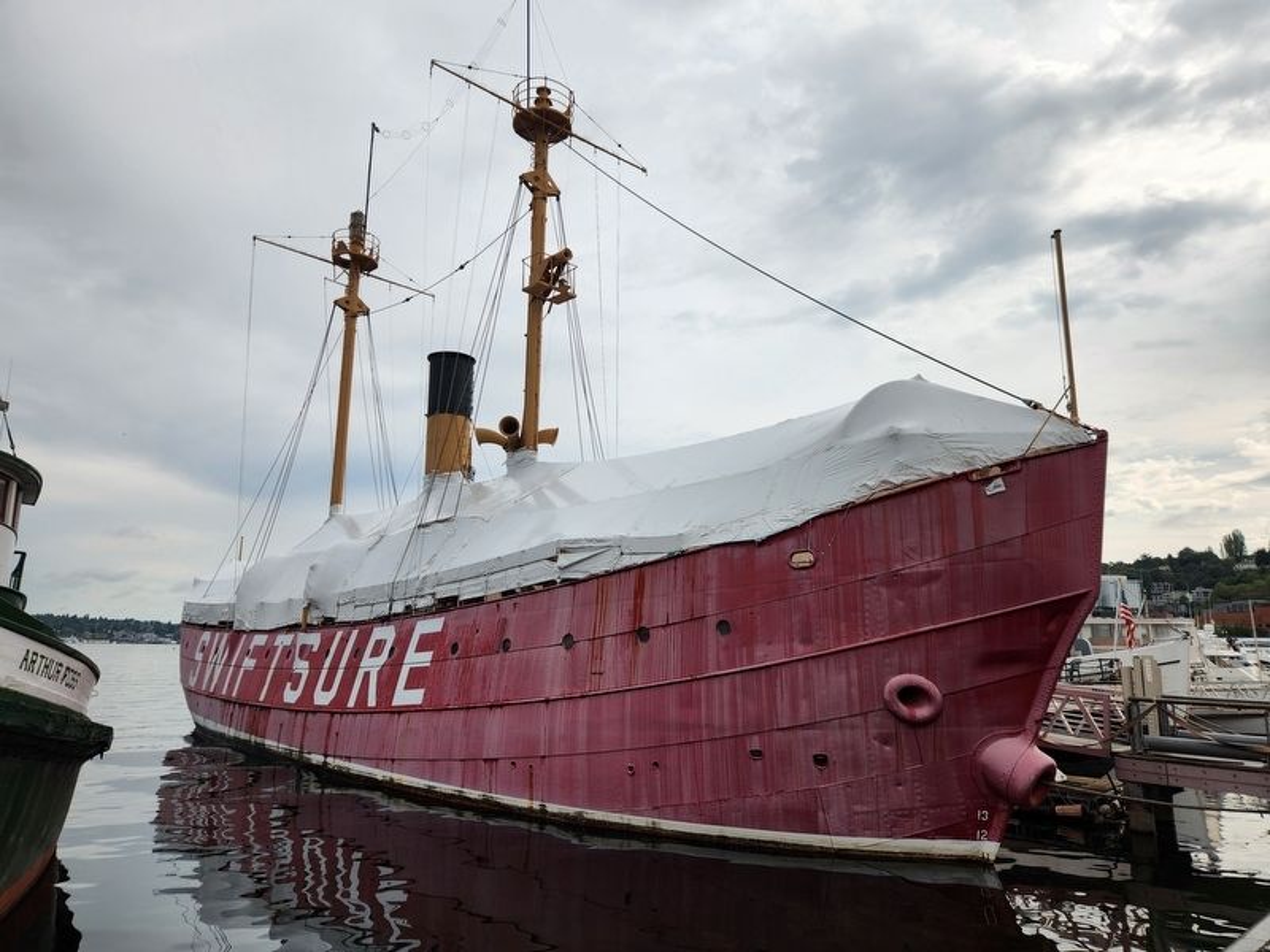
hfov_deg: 73.9
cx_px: 635
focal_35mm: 23
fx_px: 844
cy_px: 476
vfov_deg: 58.9
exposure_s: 1/1215
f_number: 1.8
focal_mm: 5.4
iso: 20
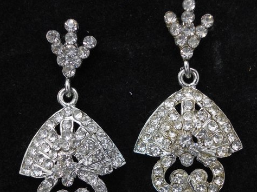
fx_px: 371
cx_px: 129
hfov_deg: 38.2
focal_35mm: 50
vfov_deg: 28.3
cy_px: 163
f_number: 3.2
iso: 80
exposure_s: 1/40
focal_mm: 6.7
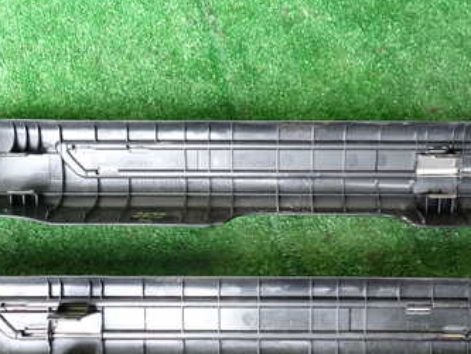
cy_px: 253
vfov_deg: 31.8
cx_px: 250
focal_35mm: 45
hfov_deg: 42.0
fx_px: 613
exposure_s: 1/50
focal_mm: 4.5
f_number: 2
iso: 200
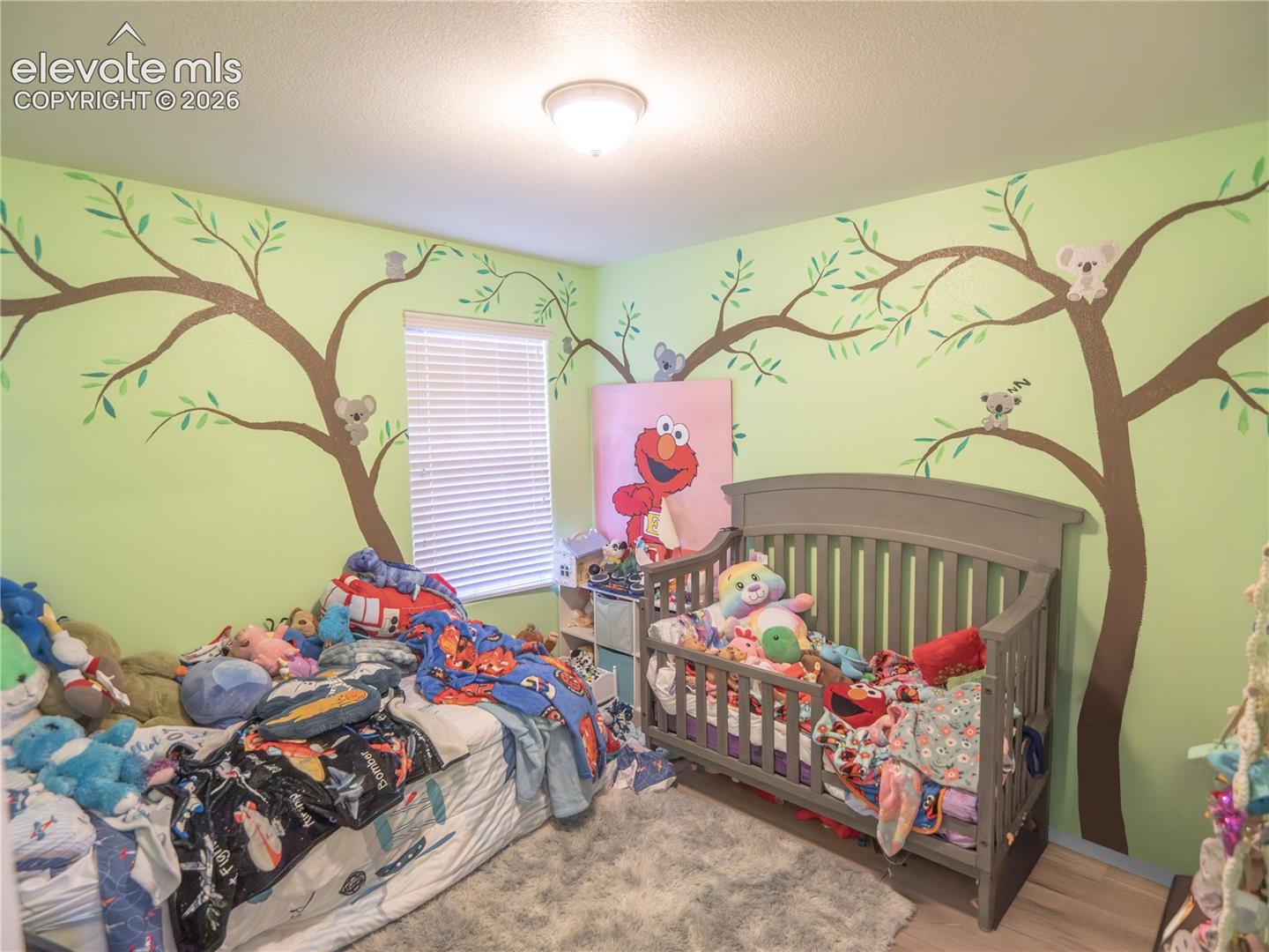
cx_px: 634
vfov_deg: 71.6
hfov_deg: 87.8
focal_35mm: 18
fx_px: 660
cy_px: 476
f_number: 4
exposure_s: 1/320
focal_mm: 9
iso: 4000
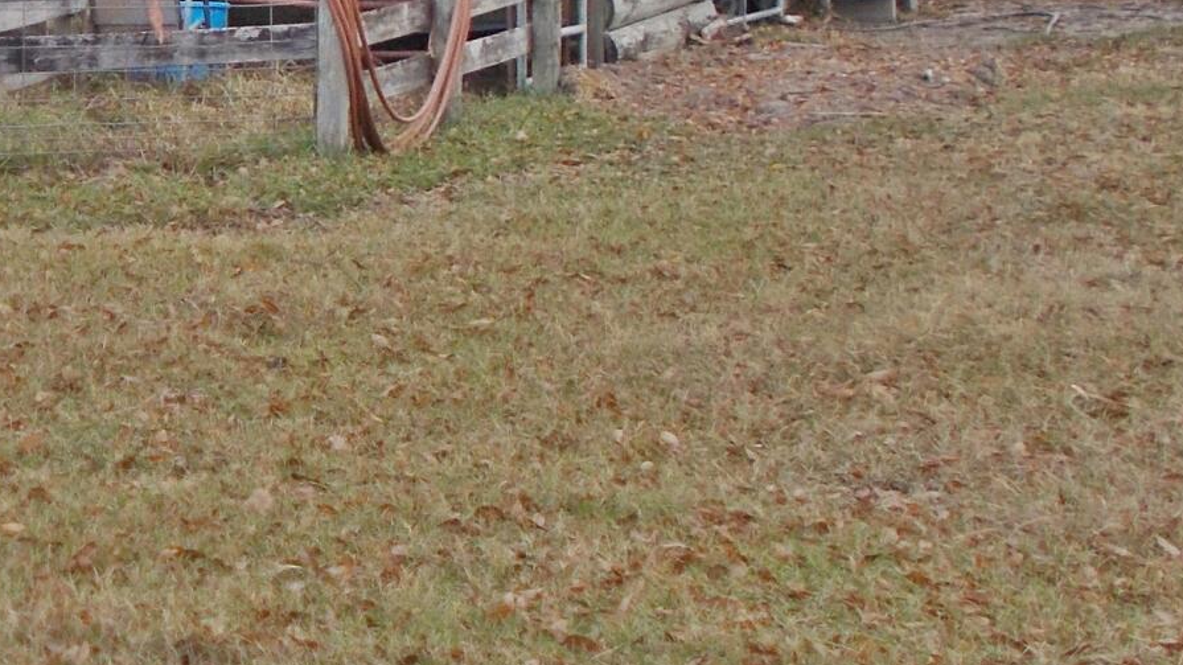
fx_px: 2979
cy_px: 3
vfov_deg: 12.6
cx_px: -82
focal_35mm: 95
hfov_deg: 21.4
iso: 80
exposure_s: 1/400
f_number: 3.2
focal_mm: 4.6
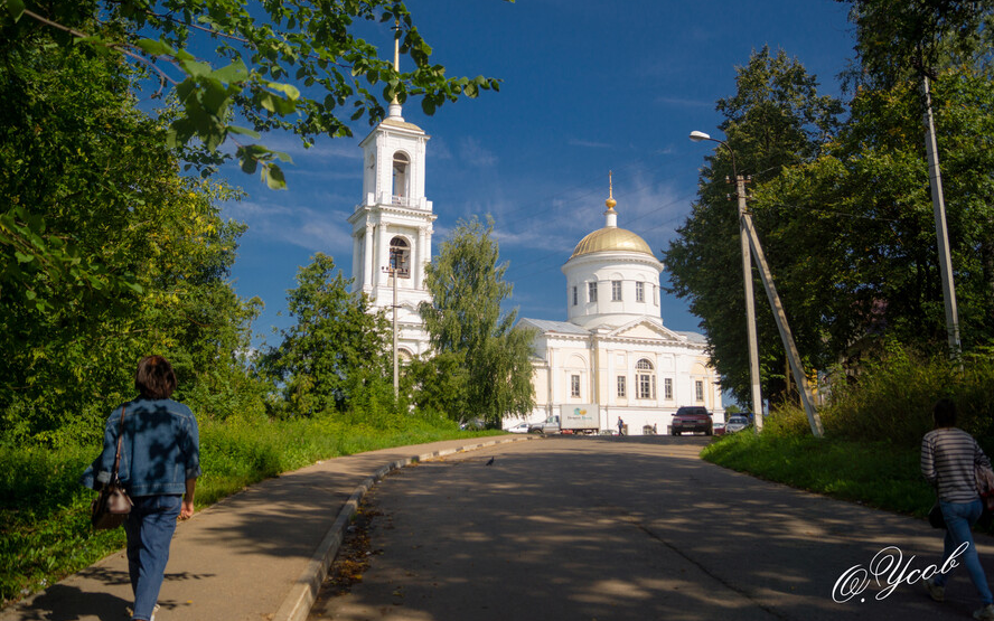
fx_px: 840
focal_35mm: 31
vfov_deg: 40.6
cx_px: 494
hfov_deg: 61.2
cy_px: 295
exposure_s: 1/1250
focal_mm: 20
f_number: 3.5
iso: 100
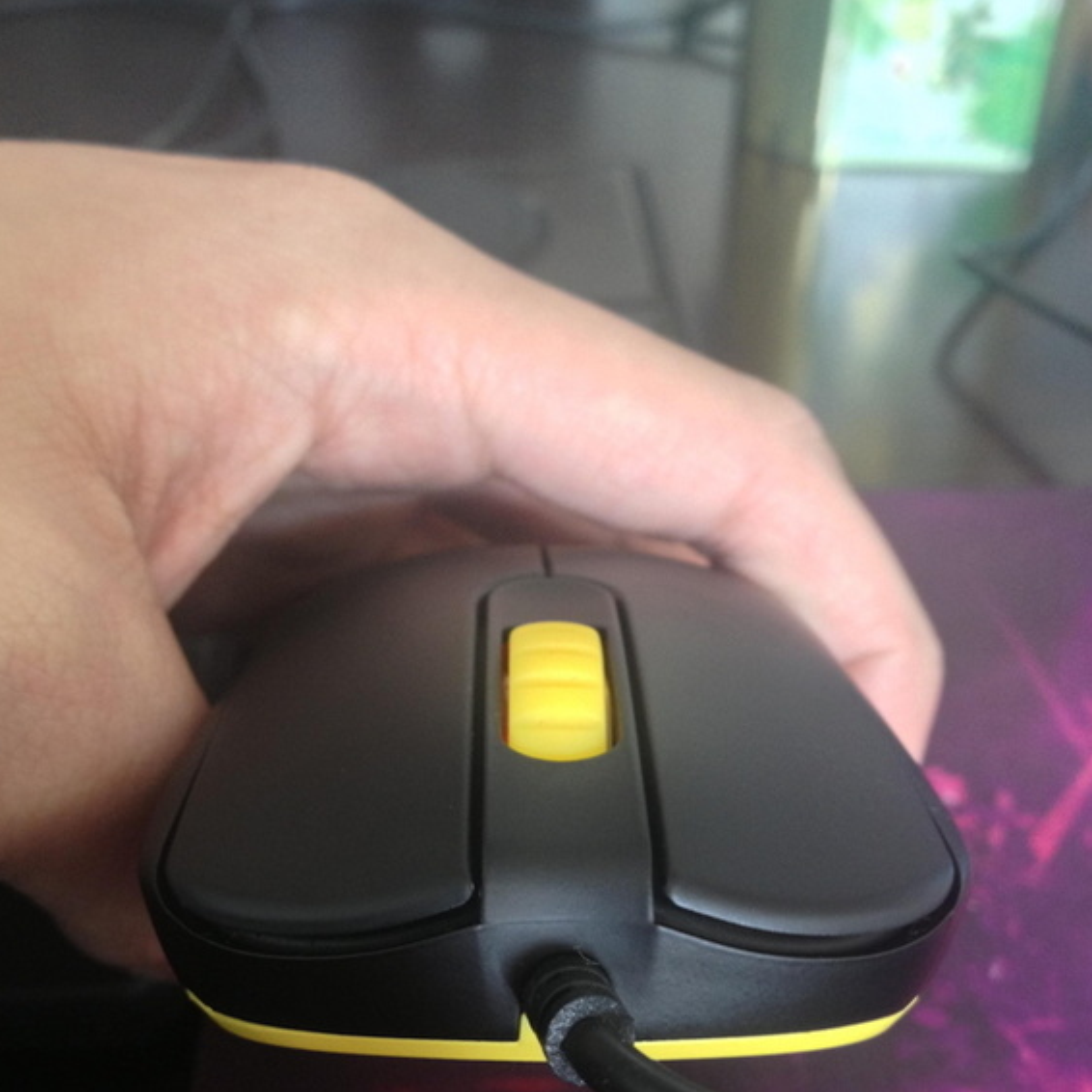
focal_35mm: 42
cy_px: 723
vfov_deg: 39.6
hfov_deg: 40.0
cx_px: 542
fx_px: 1499
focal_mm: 4.28
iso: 160
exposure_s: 1/20
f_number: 2.4
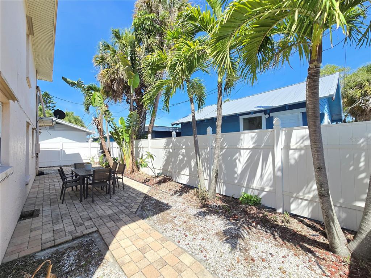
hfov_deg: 106.2
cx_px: 186
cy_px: 139
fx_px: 139
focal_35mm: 13
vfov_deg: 89.9
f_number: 2.2
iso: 50
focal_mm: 2.2
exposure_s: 1/1081
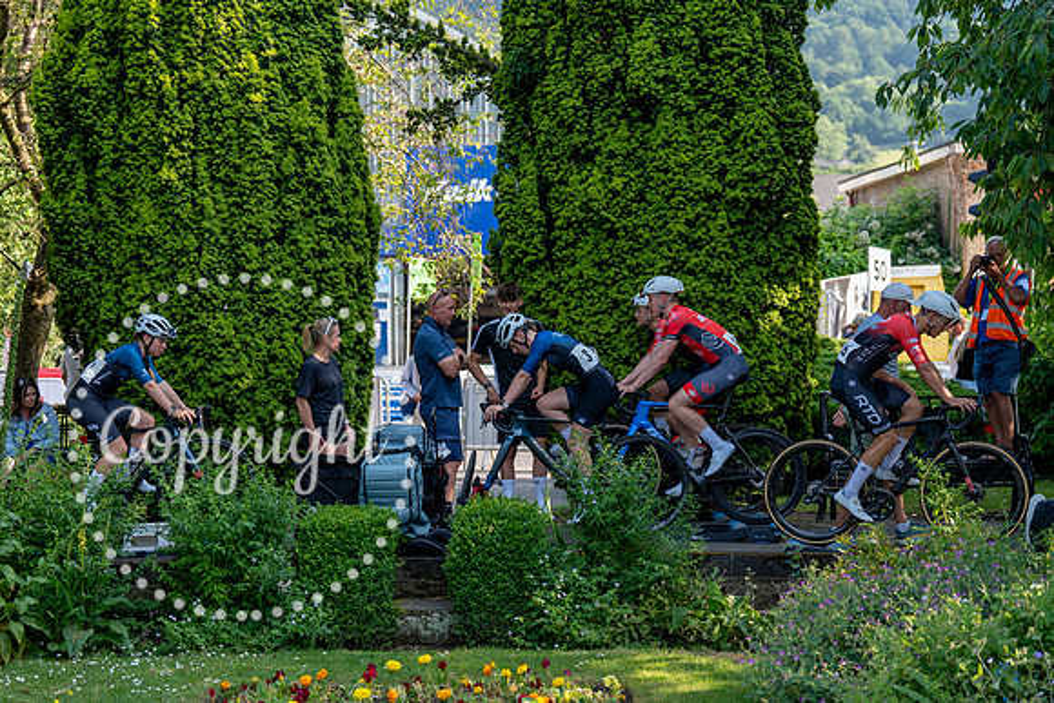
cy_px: 352
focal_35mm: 70
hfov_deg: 28.8
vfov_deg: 19.5
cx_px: 527
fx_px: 2050
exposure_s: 1/500
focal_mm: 70
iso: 160
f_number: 2.8
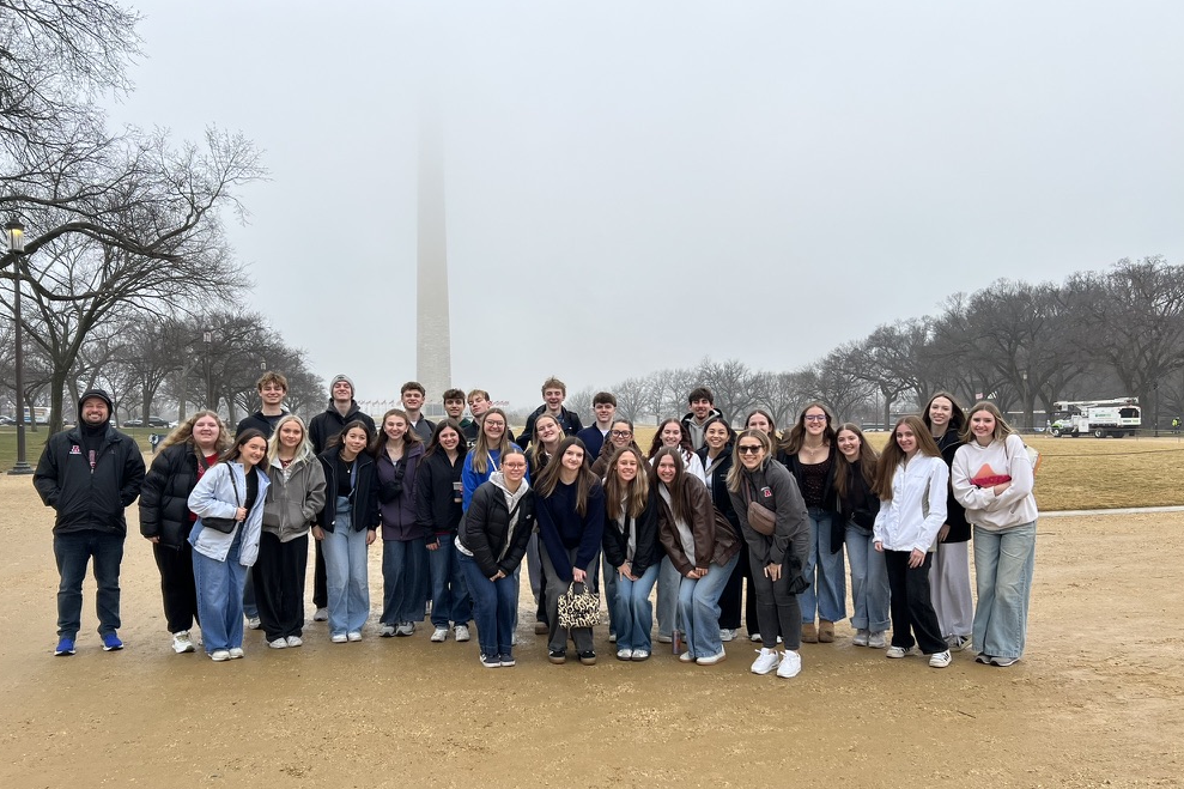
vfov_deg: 46.3
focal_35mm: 28
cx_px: 577
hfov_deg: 65.5
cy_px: 448
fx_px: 921
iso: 50
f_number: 1.5
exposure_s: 1/733
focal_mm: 5.7
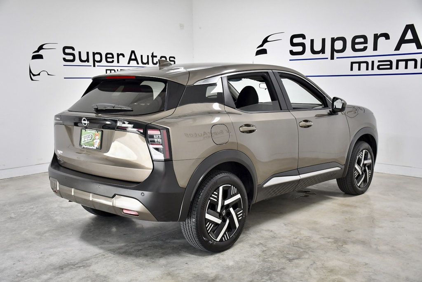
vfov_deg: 34.2
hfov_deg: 49.5
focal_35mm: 39
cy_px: 141
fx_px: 457
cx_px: 211
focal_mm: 26
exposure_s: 1/400
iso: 1250
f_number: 4
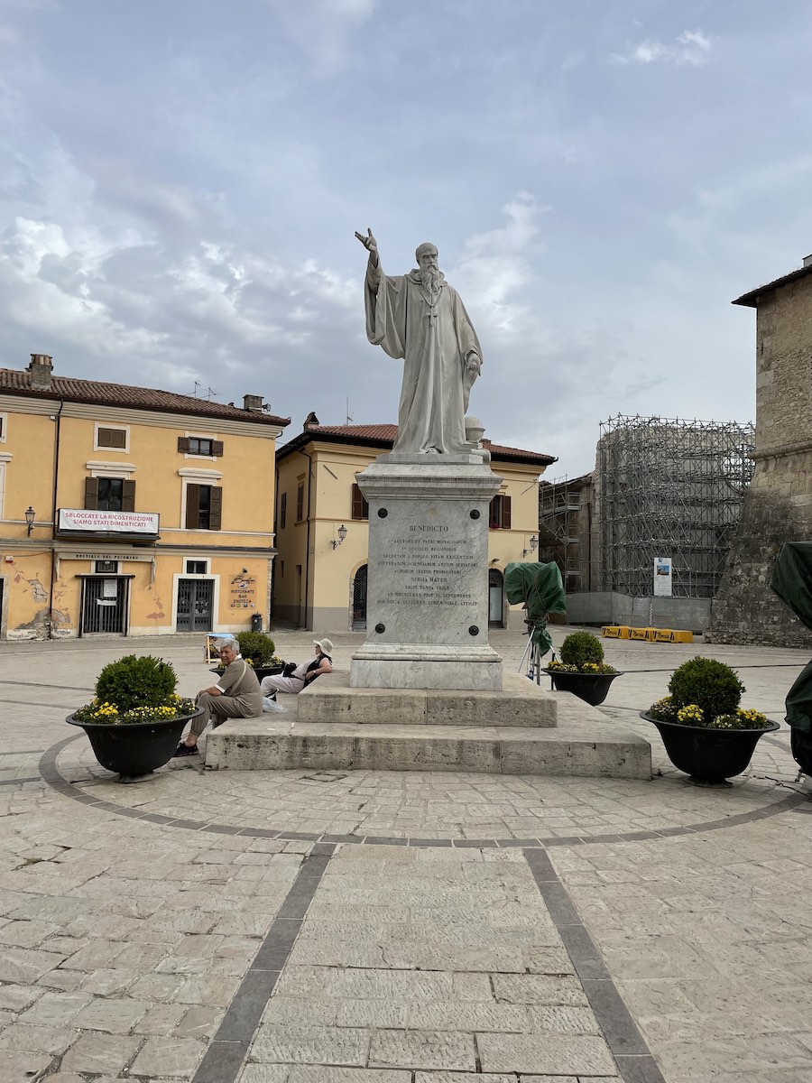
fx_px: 813
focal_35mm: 26
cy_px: 542
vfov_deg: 67.3
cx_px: 406
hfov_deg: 53.1
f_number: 1.6
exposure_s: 1/4651
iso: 32
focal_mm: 4.2
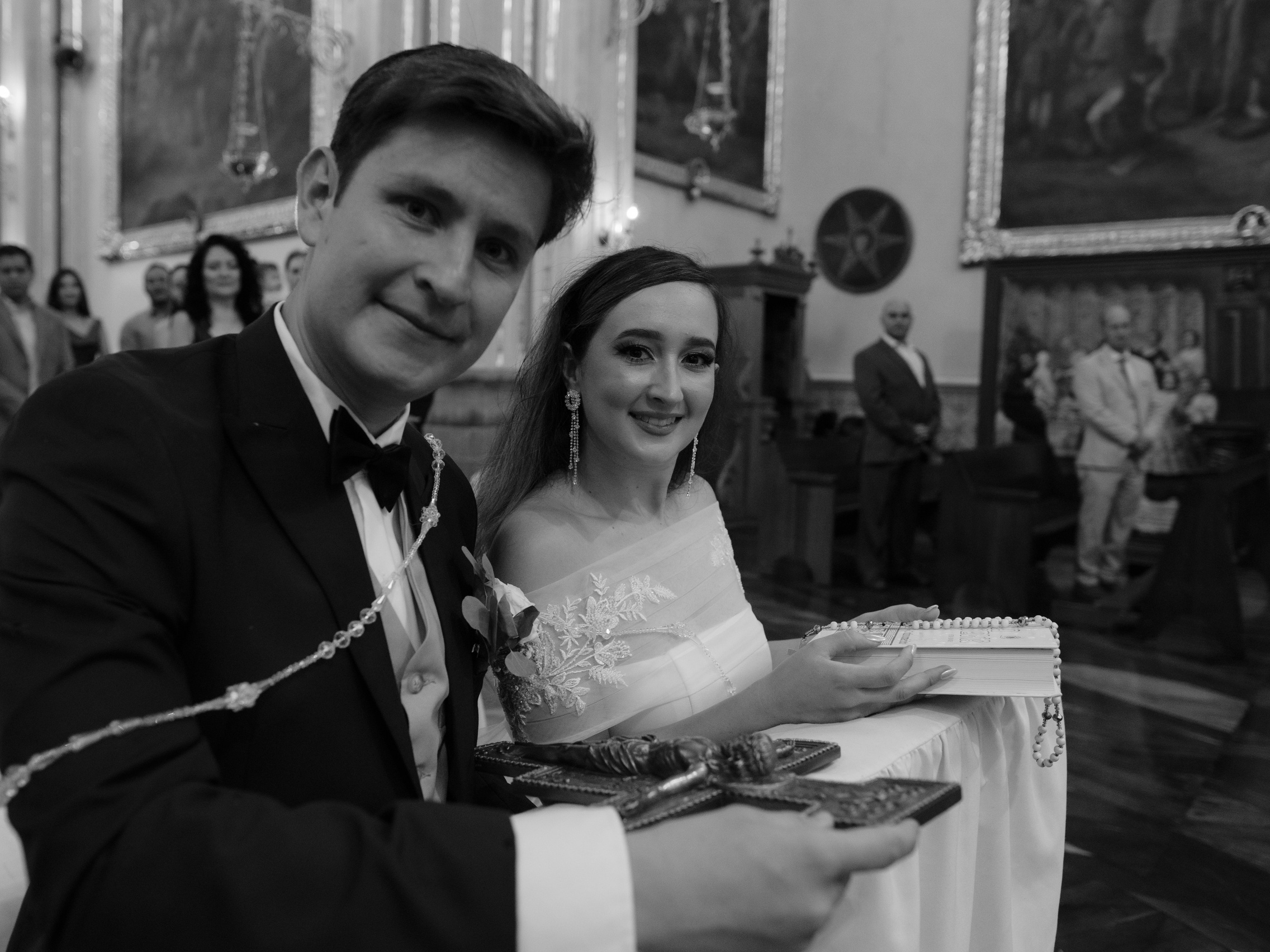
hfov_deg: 67.1
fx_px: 954
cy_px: 476
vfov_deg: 53.1
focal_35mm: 26
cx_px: 559
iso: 800
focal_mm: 16
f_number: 2
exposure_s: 1/160
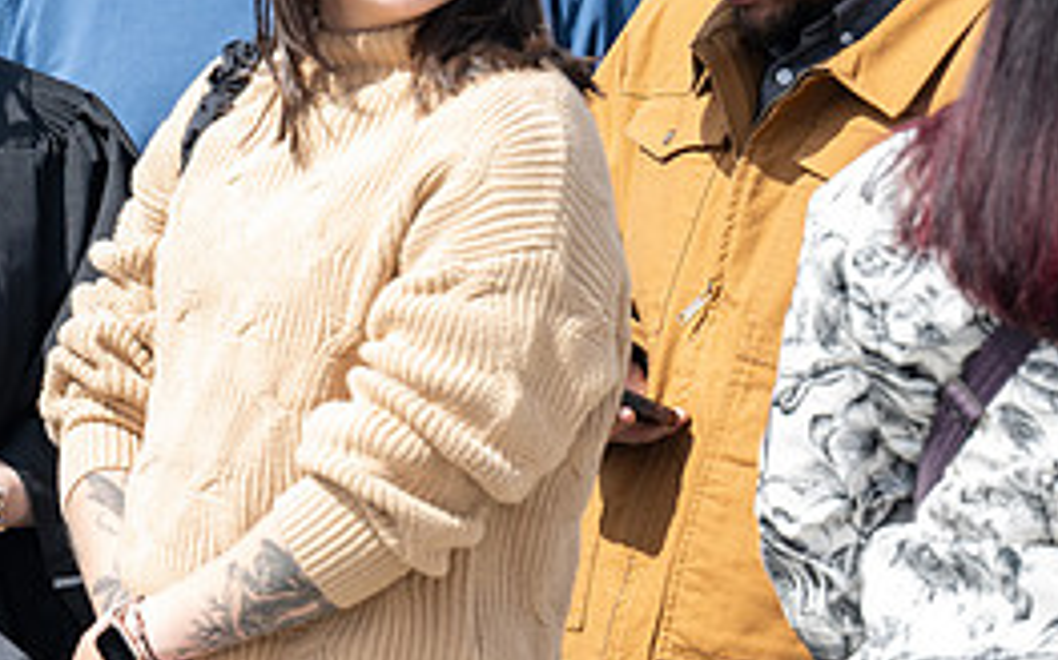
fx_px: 15589
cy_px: 172
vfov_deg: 2.4
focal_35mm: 541
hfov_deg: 3.9
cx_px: -403
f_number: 3.5
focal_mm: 165
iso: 50
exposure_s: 1/320
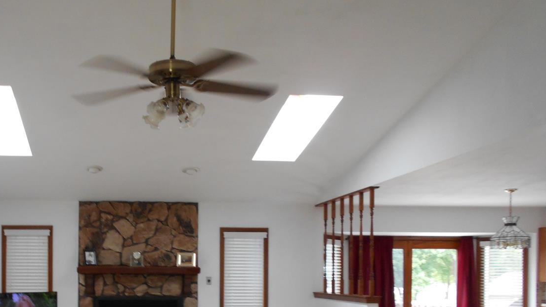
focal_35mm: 41
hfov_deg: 48.1
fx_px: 594
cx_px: 162
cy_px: 280
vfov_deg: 27.9
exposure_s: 1/30
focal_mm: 4.6
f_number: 3.2
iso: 180
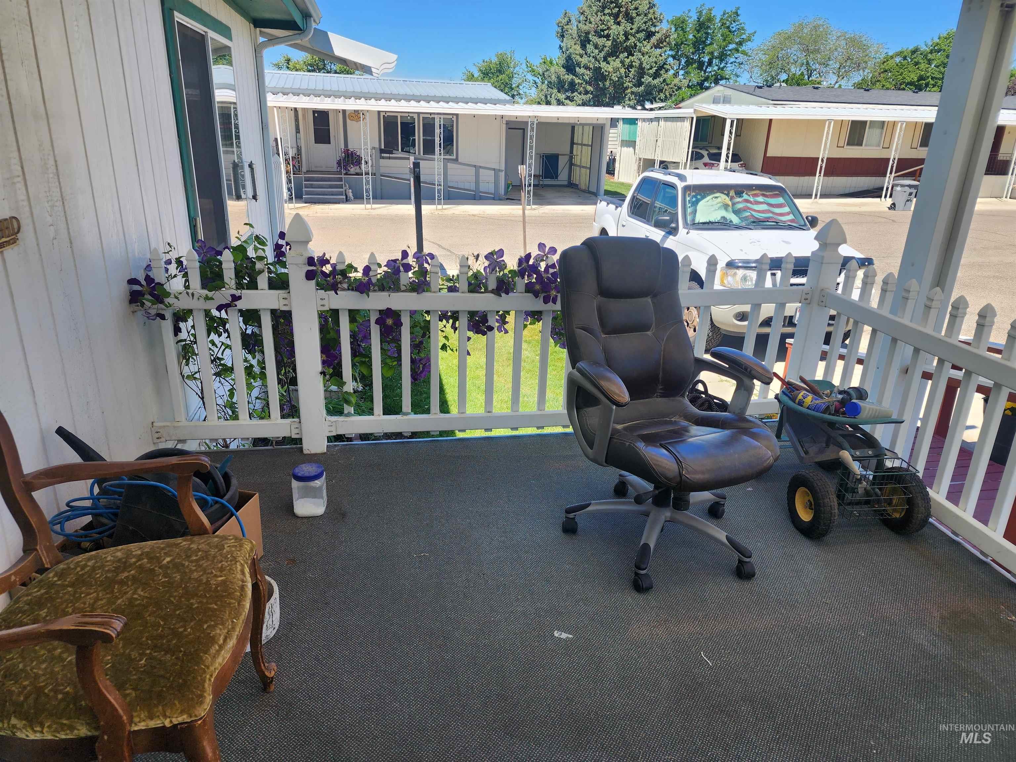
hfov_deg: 73.9
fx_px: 675
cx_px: 508
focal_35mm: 23
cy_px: 381
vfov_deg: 58.9
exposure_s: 1/441
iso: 12
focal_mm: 6.4
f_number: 1.8
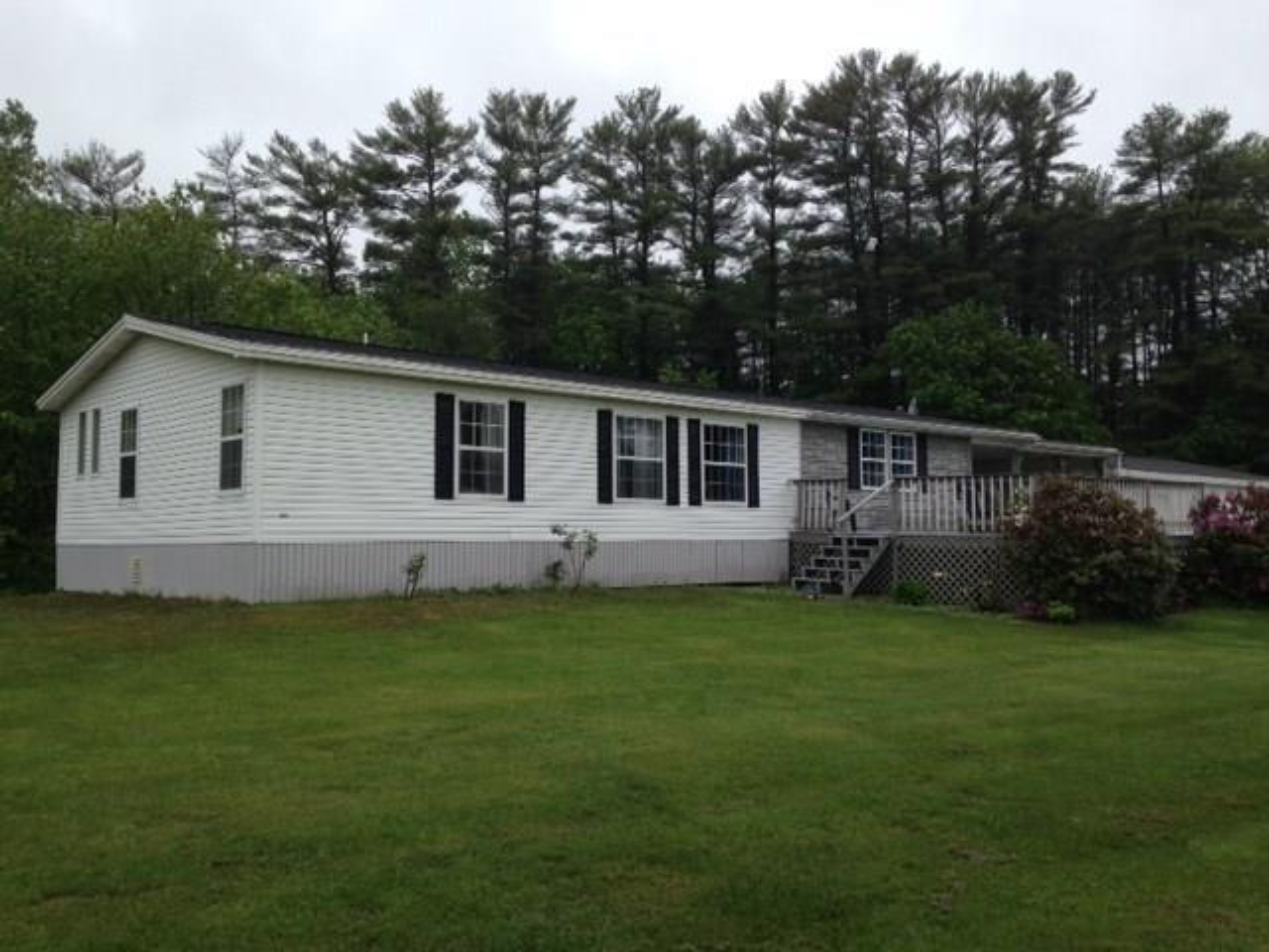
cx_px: 634
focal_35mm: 33
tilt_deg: +3.7
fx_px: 1210
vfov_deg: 42.9
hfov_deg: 55.4
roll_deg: -1.2
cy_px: 476
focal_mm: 4.12
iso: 50
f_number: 2.4
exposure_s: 1/609
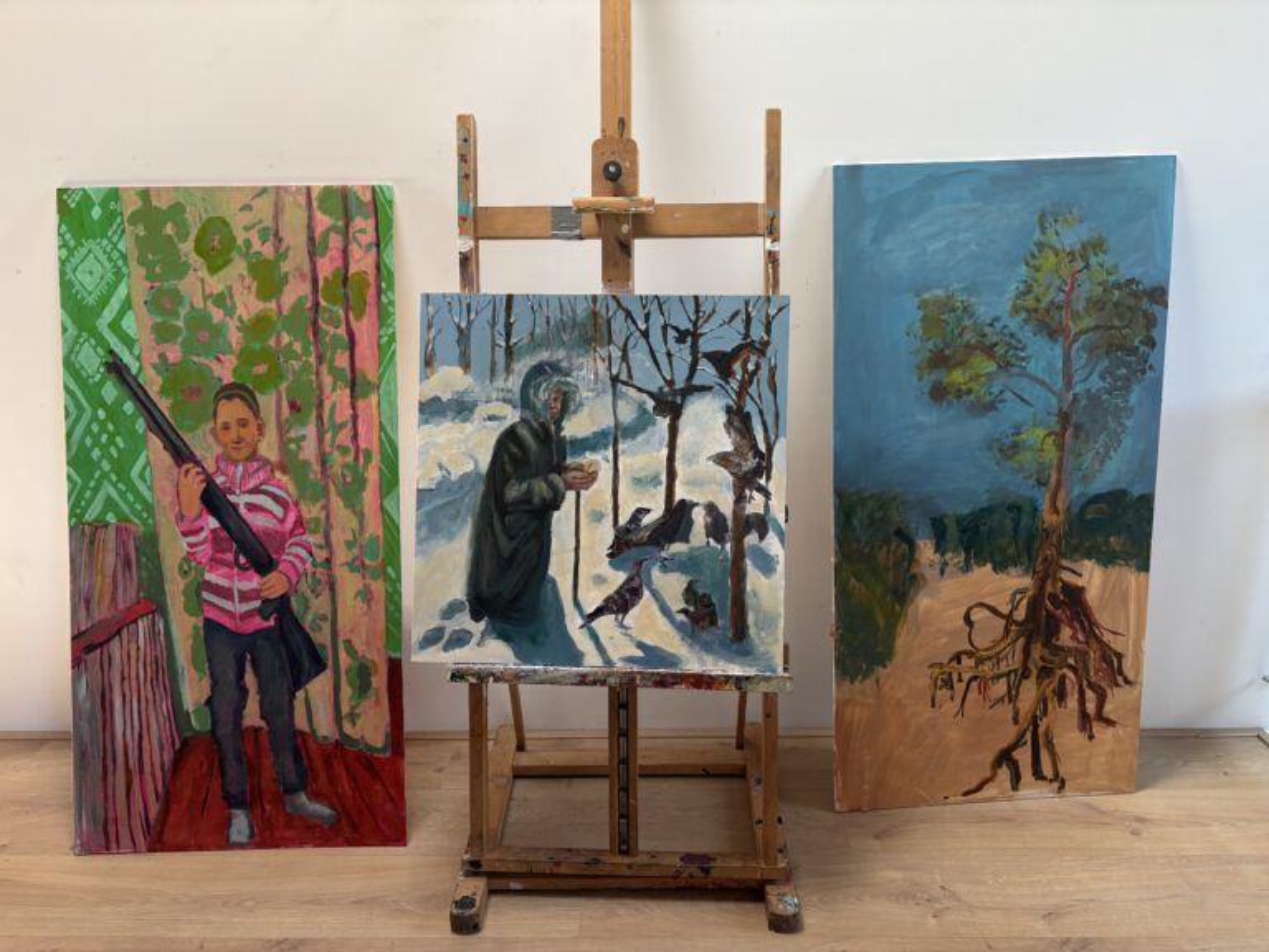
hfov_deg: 67.3
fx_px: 953
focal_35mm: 26
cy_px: 476
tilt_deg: -19.4
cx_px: 634
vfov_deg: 53.1
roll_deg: +0.2
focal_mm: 5.96
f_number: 1.6
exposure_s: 1/111
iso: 125
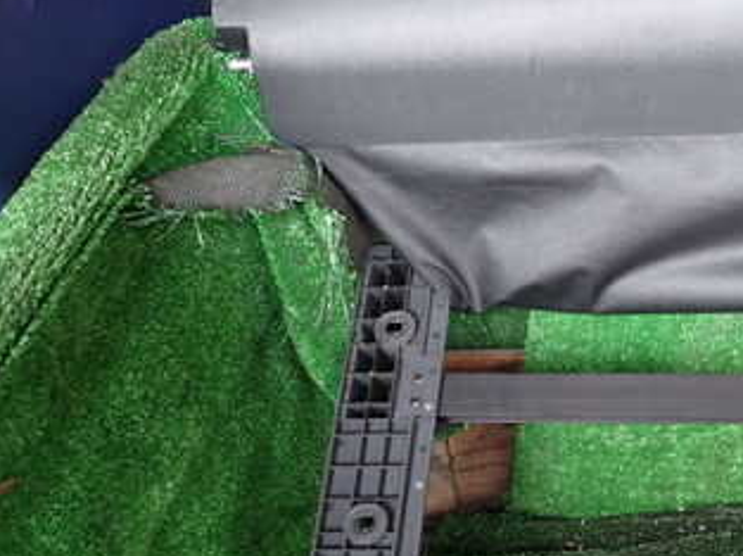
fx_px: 1029
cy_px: 230
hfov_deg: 36.5
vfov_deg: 30.1
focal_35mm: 48
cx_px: 705
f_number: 2
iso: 160
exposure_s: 1/60
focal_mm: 4.5
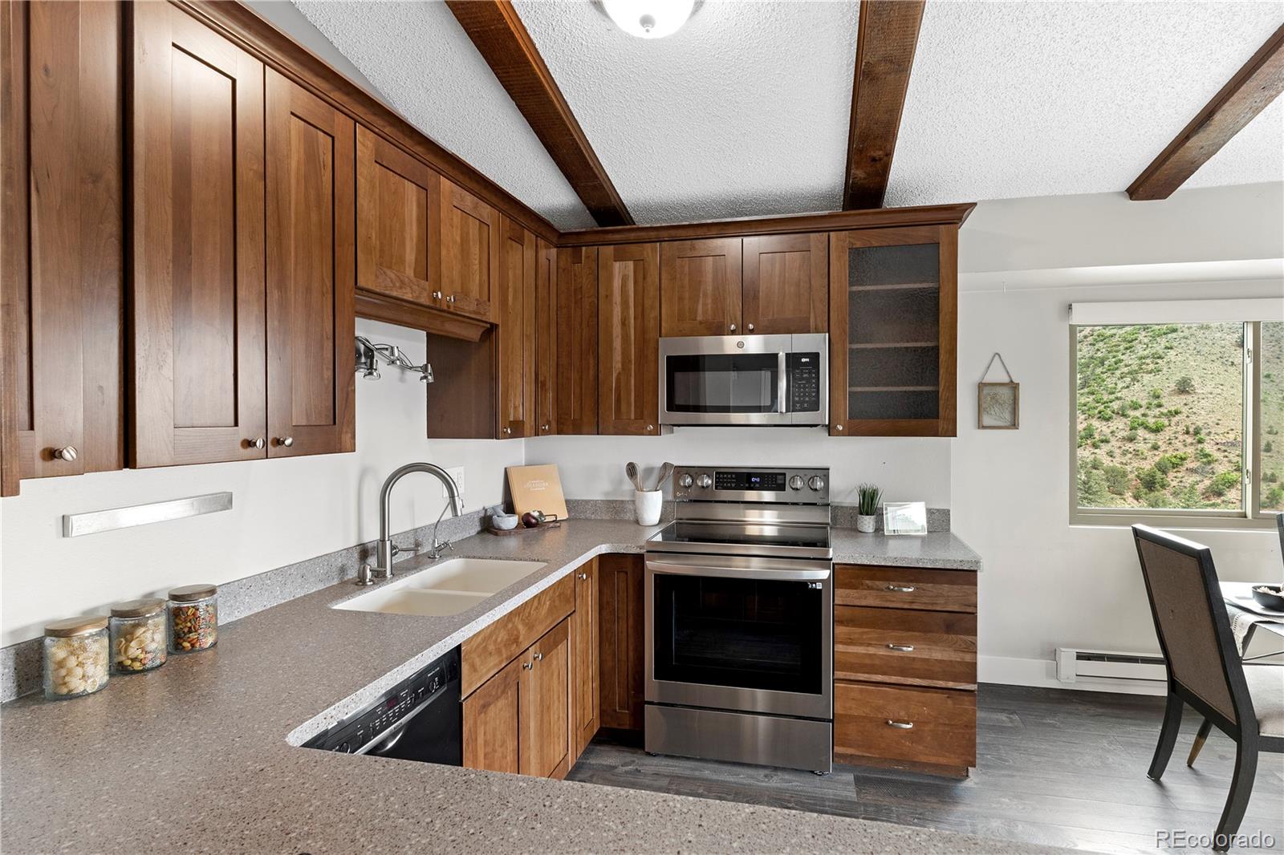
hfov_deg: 91.0
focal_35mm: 18
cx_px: 642
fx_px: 631
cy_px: 428
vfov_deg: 68.3
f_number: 7.1
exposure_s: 1/1.25
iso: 320
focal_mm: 11.8
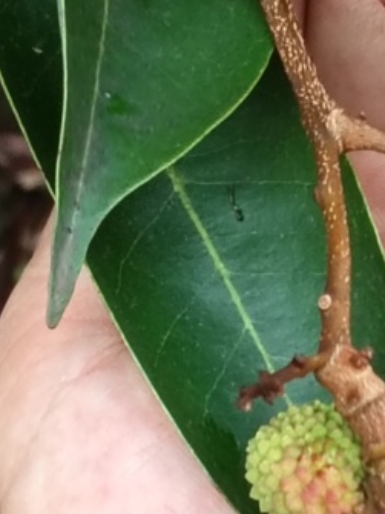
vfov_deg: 11.5
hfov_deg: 8.5
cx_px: 462
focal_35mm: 172
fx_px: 2552
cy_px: 242
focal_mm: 3.61
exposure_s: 1/100
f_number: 1.8
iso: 80
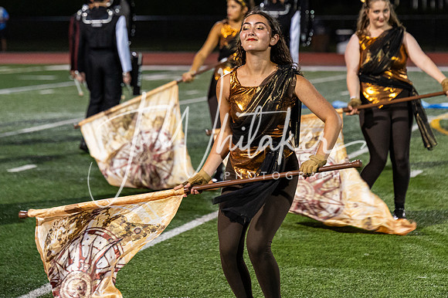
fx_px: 2040
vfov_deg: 8.4
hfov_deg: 12.5
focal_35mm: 164
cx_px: 273
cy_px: 92
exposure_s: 1/200
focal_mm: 112
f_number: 3.8
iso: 3200
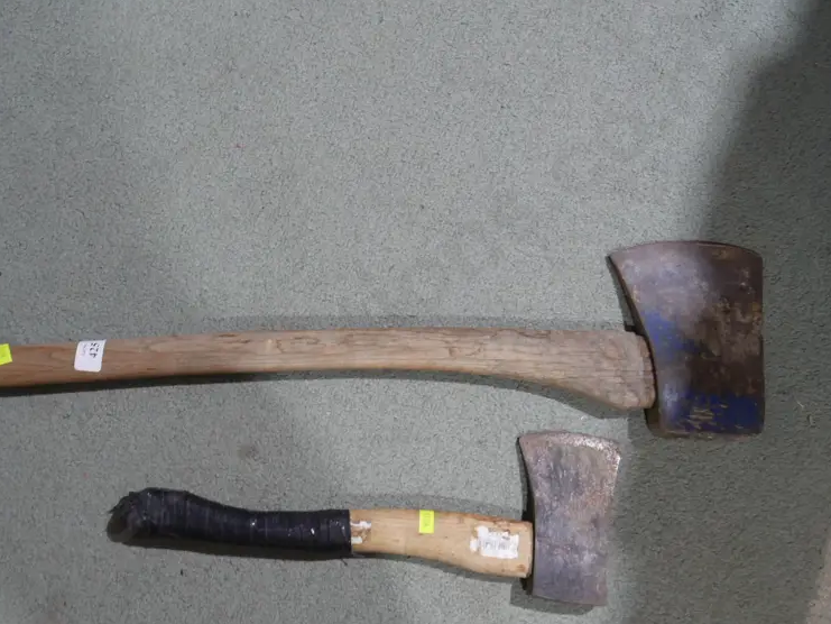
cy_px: 384
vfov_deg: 30.8
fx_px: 1128
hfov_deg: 40.0
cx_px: 290
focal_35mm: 47
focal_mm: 17
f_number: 4
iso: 640
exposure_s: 1/60
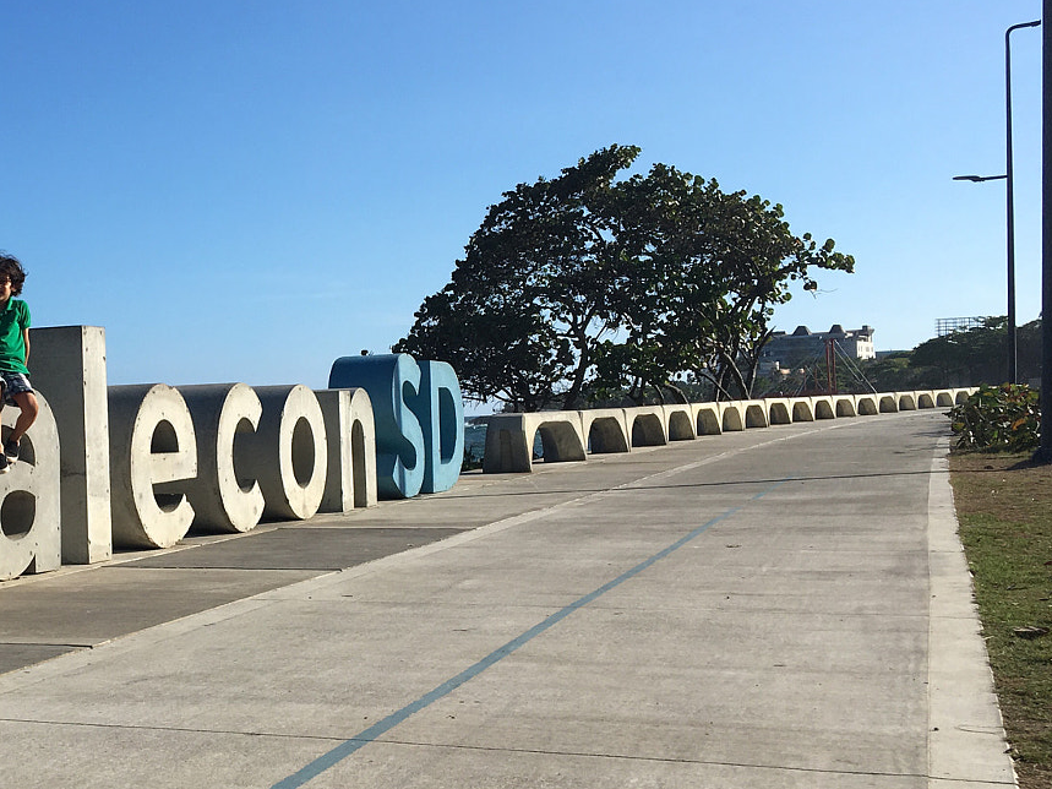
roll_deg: +1.9
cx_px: 146
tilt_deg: +0.3
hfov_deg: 34.0
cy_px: 445
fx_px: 1641
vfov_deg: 27.0
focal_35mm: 54
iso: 25
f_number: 2.2
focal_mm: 4.15
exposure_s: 1/2198
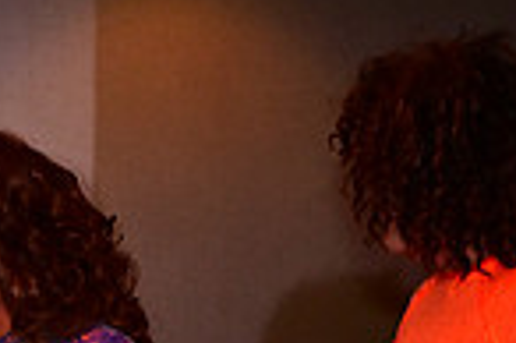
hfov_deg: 7.2
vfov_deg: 4.8
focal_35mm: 279
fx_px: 3994
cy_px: 668
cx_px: -304
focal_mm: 70
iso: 1100
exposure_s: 1/125
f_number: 2.8
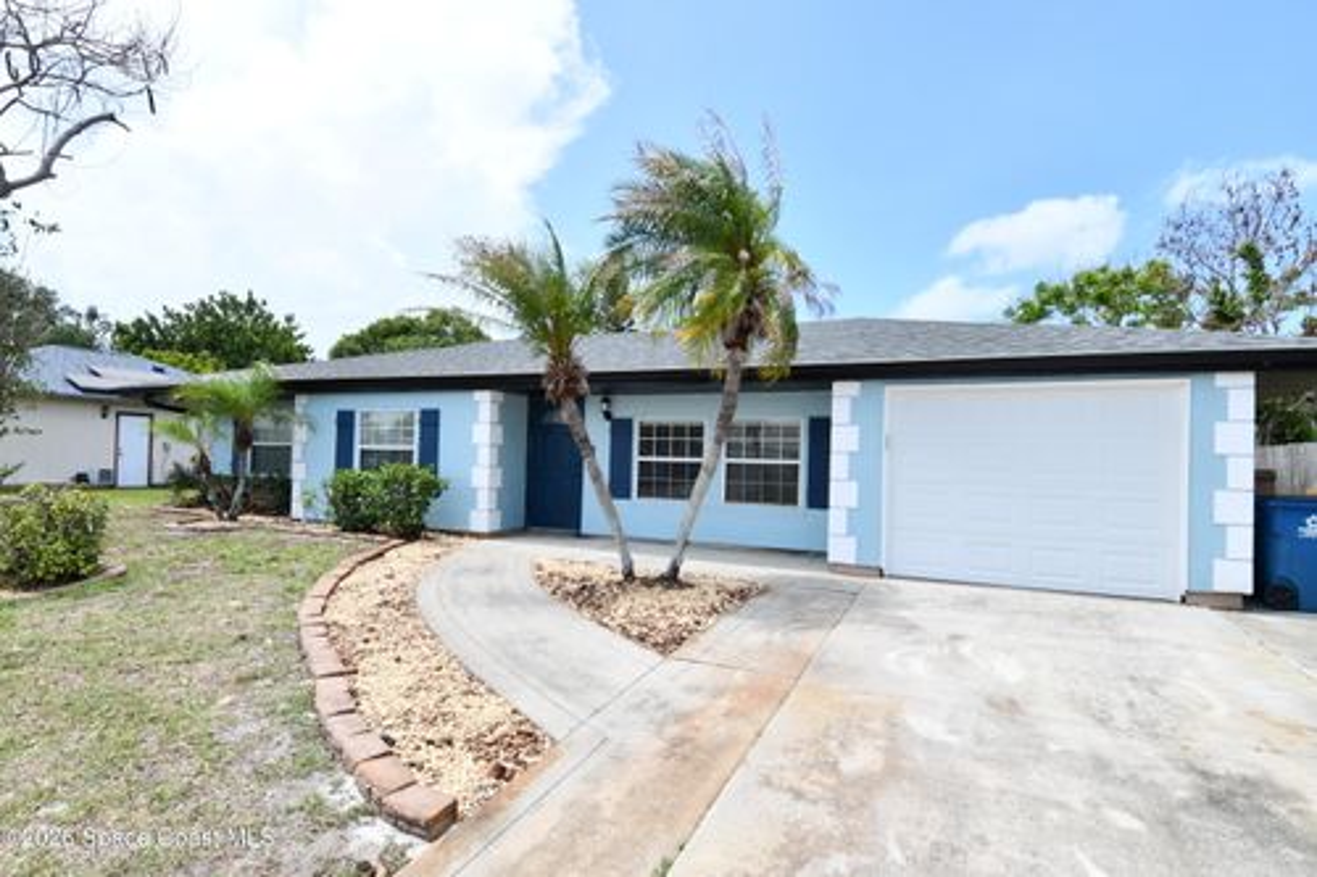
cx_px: 658
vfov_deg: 67.3
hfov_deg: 90.0
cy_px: 438
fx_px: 658
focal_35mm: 18
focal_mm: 12
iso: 160
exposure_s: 1/200
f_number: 9
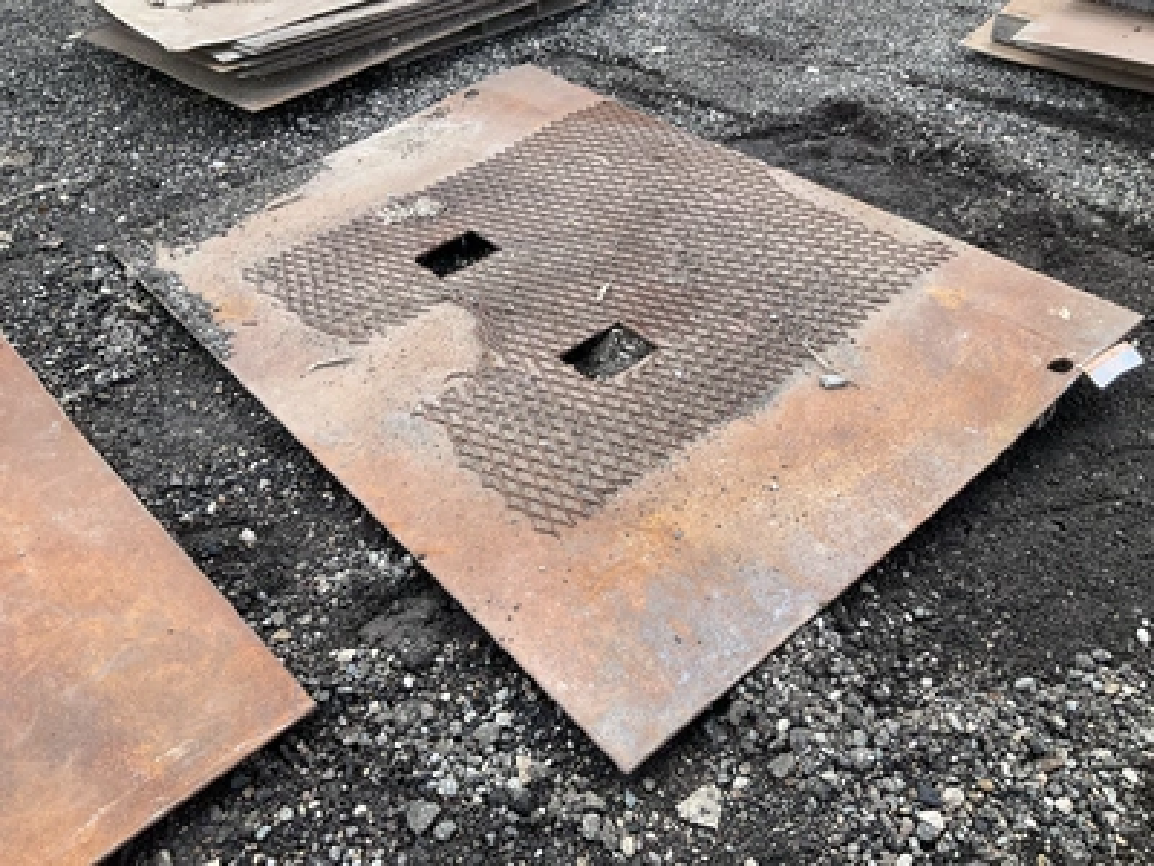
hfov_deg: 61.7
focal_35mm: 29
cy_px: 433
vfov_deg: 48.2
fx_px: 967
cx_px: 577
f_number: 1.8
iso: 25
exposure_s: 1/365
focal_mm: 3
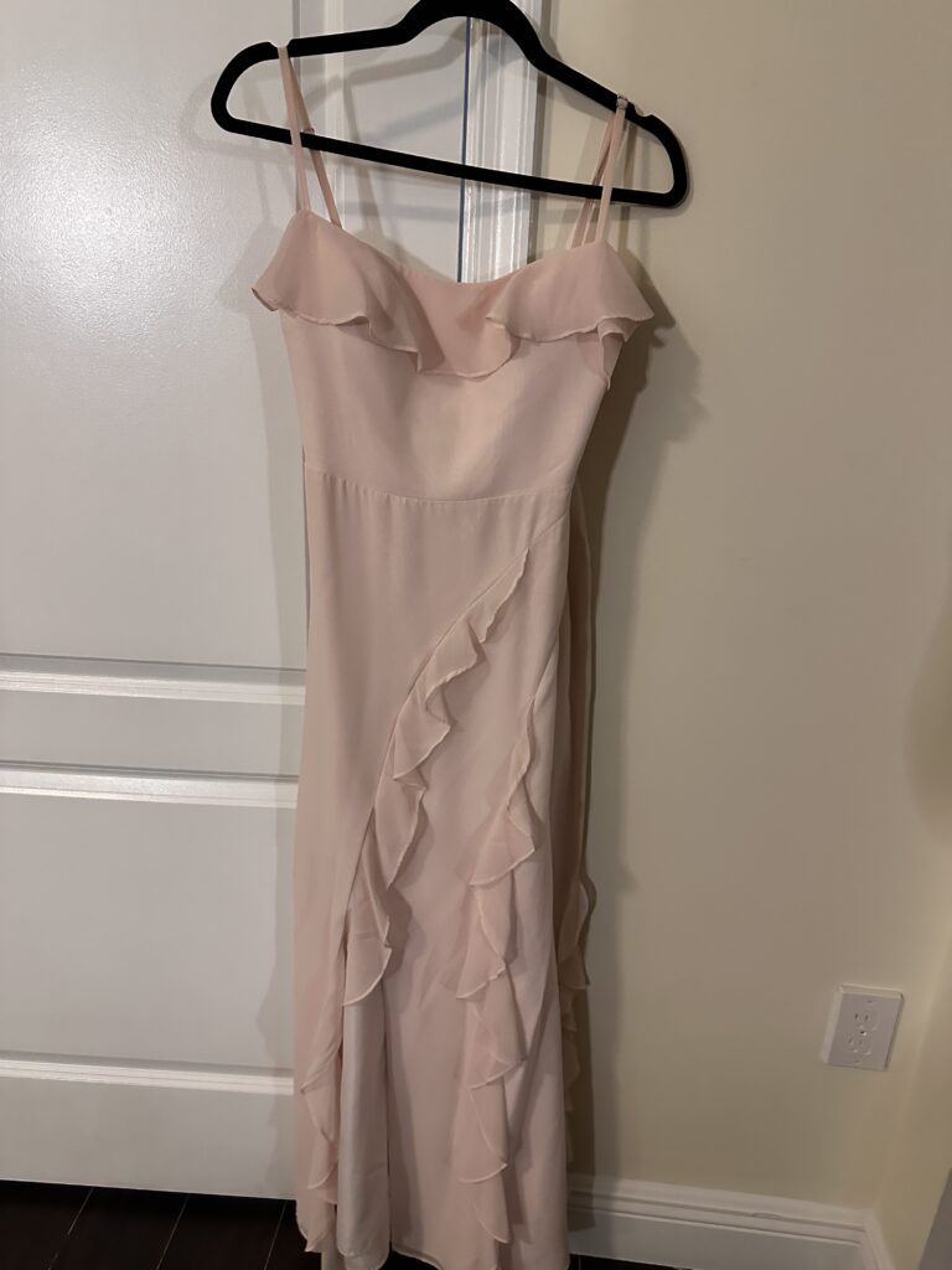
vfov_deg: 71.6
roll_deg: -4.0
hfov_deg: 56.8
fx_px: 880
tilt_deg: -19.3
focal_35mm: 24
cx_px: 476
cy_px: 635
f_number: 1.78
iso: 500
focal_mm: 6.86
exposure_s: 1/60
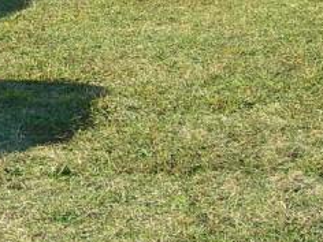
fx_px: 1540
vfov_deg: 8.6
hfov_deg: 11.0
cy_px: -198
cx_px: -302
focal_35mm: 165
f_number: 4.8
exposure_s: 1/200
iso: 50
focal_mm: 7.8
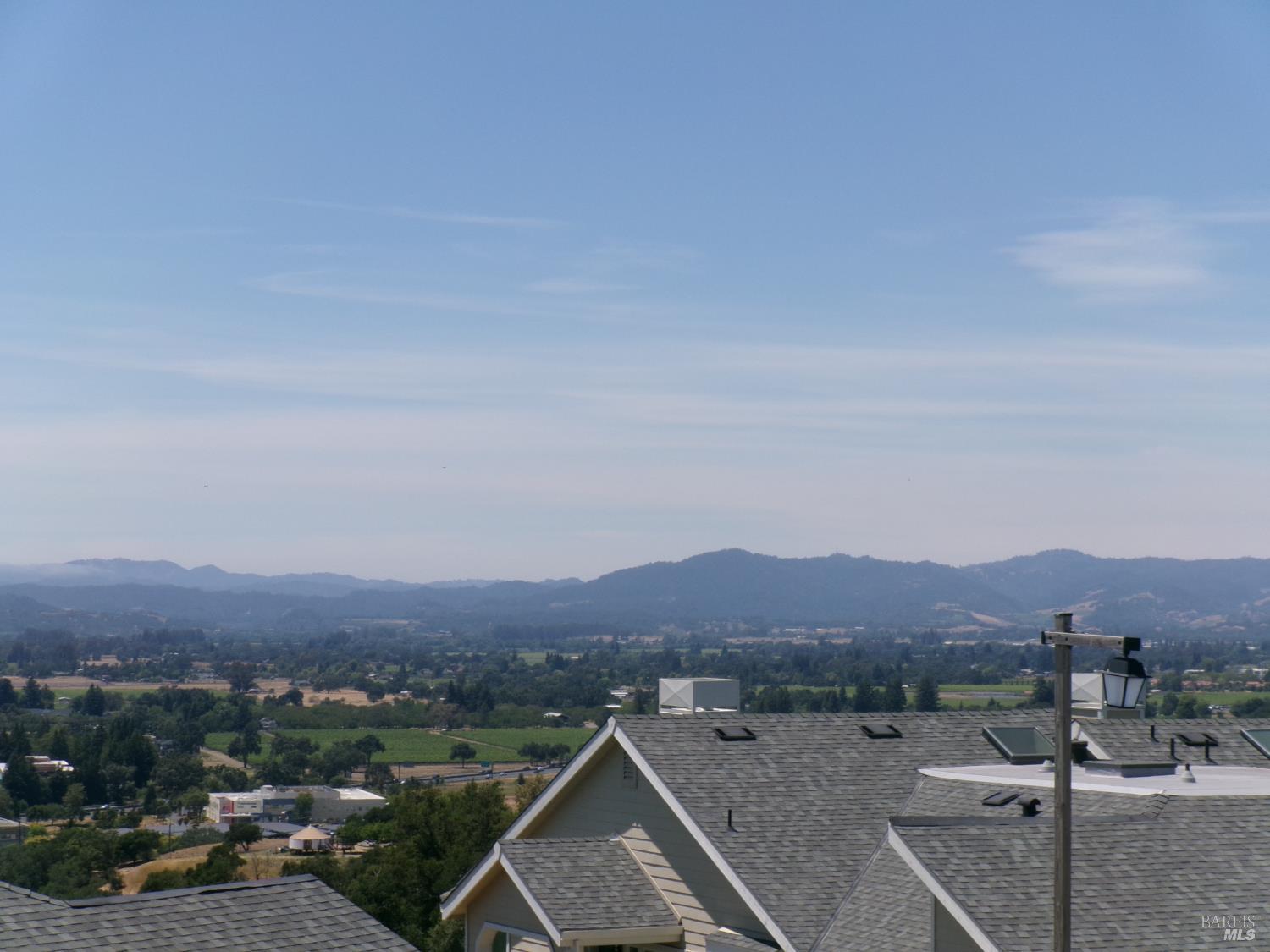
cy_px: 476
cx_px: 635
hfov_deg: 20.7
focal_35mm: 95
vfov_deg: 15.6
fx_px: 3485
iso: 100
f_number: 15.4
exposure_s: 1/125
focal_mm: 16.9
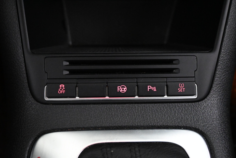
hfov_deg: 59.5
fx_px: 206
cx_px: 118
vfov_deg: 41.7
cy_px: 79
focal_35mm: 32
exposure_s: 1/30
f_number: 4
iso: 8000
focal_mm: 21
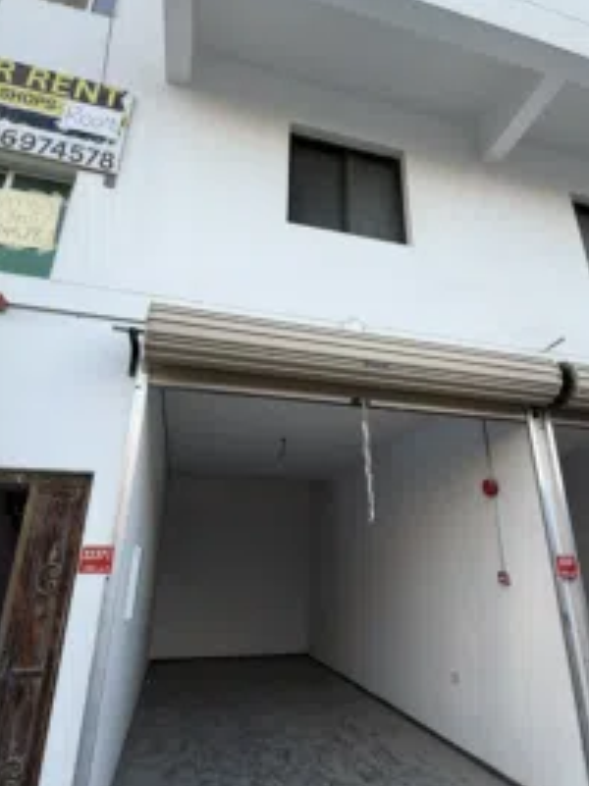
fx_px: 477
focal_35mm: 21
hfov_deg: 63.3
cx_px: 315
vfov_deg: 79.0
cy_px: 386
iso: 50
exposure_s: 1/140
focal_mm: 2.22
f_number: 2.2
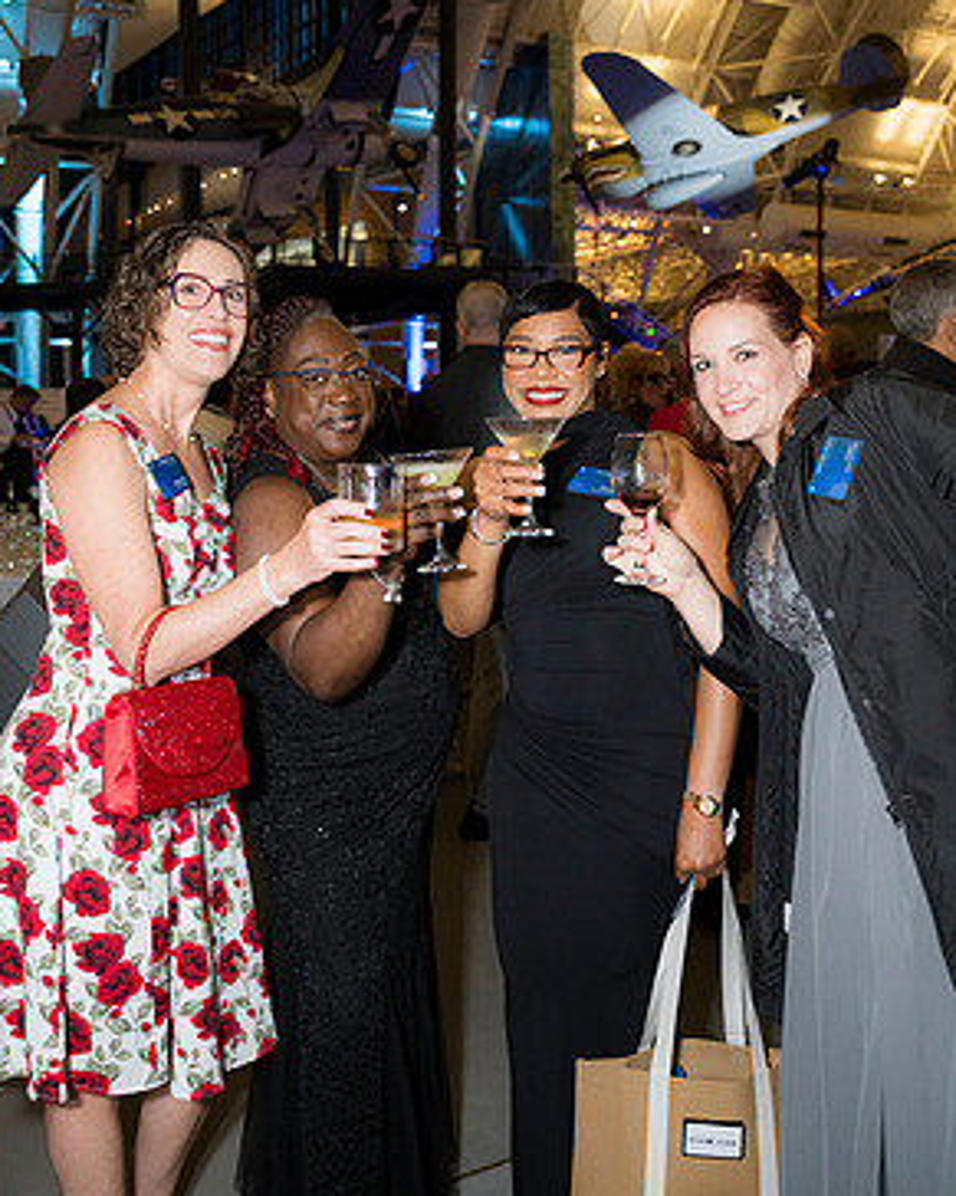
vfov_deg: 50.2
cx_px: 486
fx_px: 1274
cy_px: 552
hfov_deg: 41.1
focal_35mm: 36
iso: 3200
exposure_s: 1/160
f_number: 4
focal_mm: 31
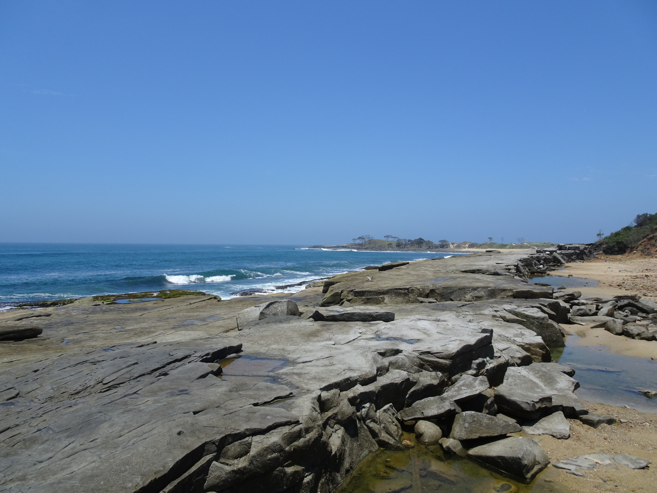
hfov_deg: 71.6
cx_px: 328
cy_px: 246
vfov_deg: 56.8
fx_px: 456
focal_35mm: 24
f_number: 3.5
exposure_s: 1/1250
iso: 80
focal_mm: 4.1
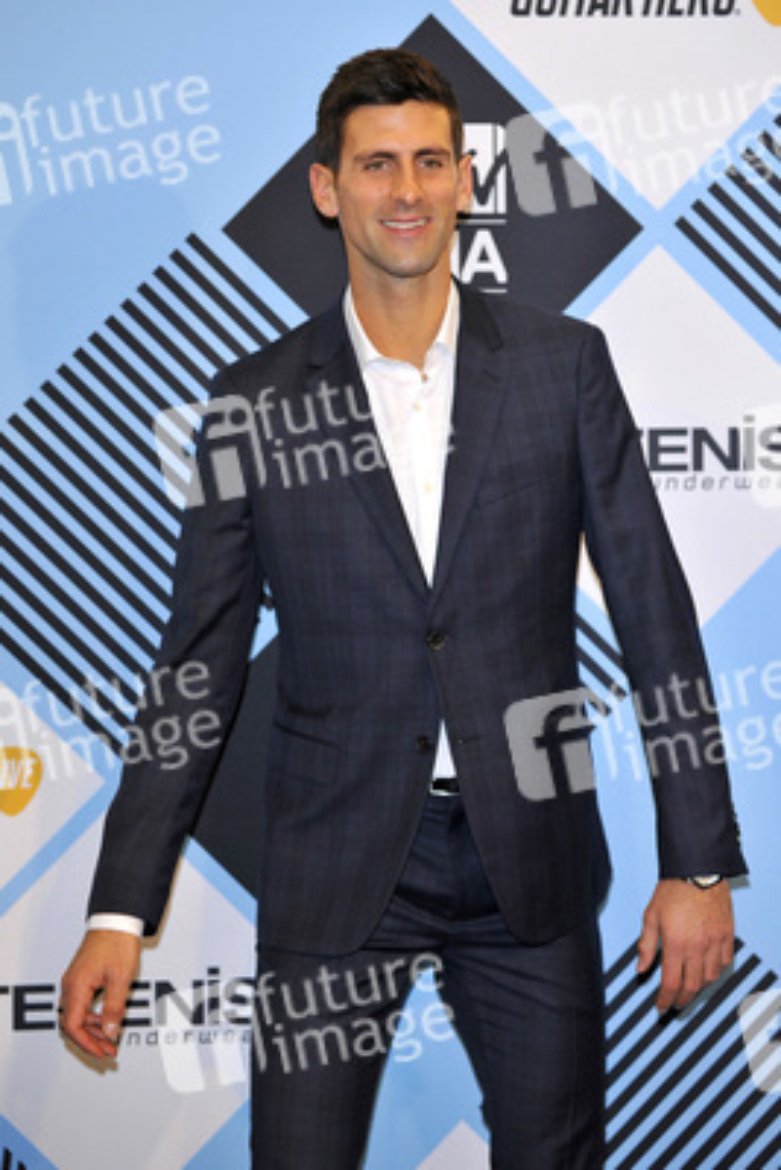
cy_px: 585
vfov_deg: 17.1
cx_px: 390
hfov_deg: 11.4
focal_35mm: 120
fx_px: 3901
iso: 800
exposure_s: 1/250
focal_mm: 120
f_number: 4.5
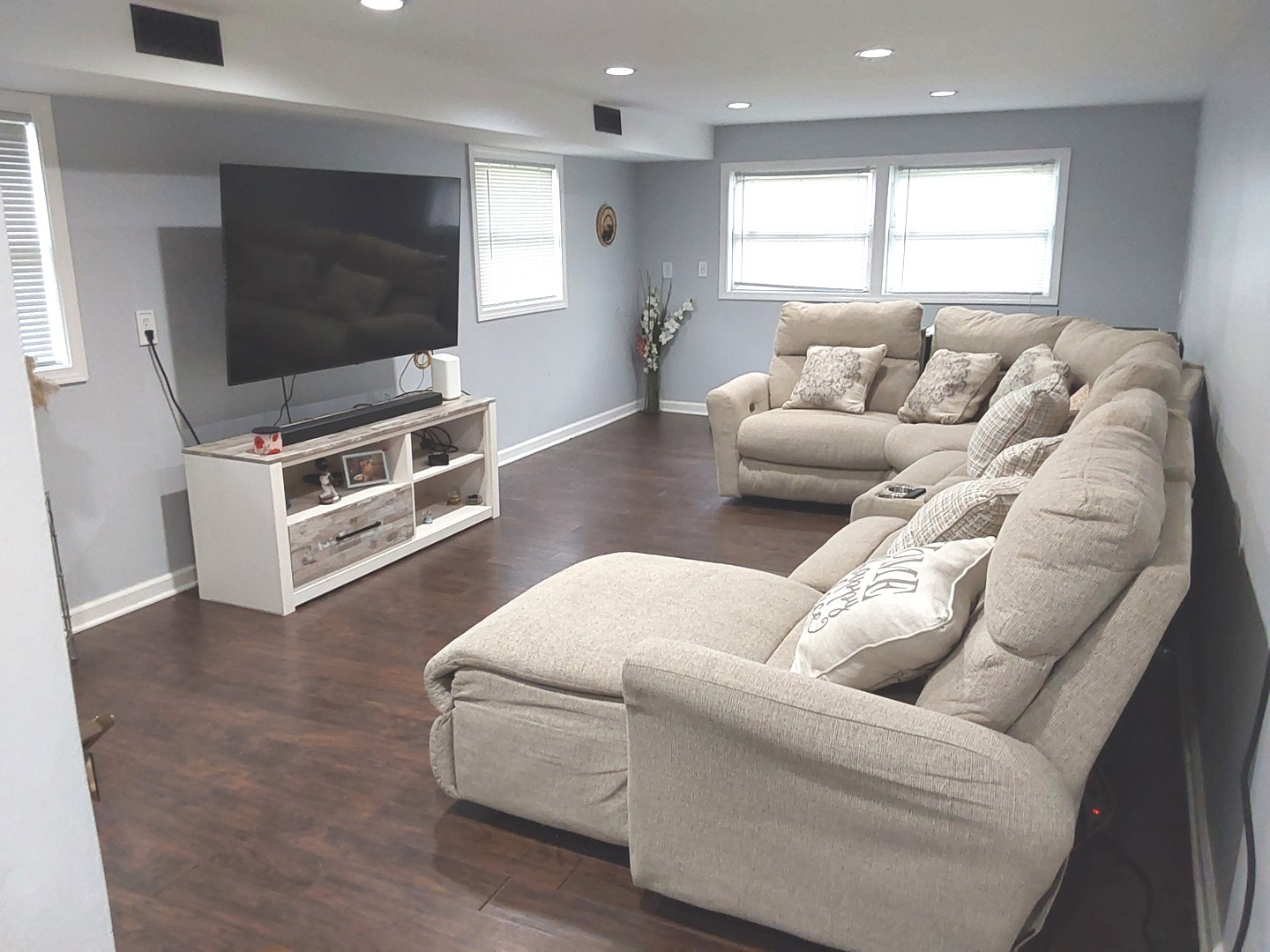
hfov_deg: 63.4
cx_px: 635
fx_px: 1027
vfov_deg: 49.7
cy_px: 476
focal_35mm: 28
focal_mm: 2.91
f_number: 1.9
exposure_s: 1/60
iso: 320
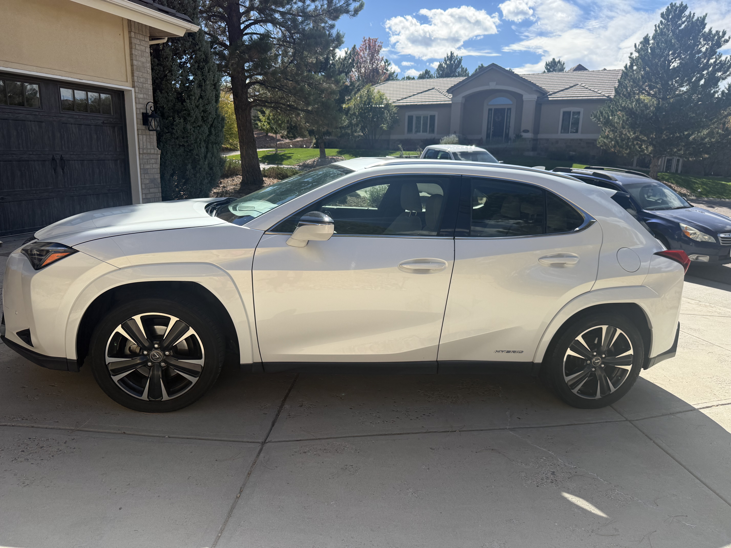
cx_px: 366
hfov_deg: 71.6
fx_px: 507
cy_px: 274
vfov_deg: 56.8
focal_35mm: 24
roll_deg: -1.1
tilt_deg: -12.2
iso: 100
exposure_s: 1/4405
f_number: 1.78
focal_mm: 6.76
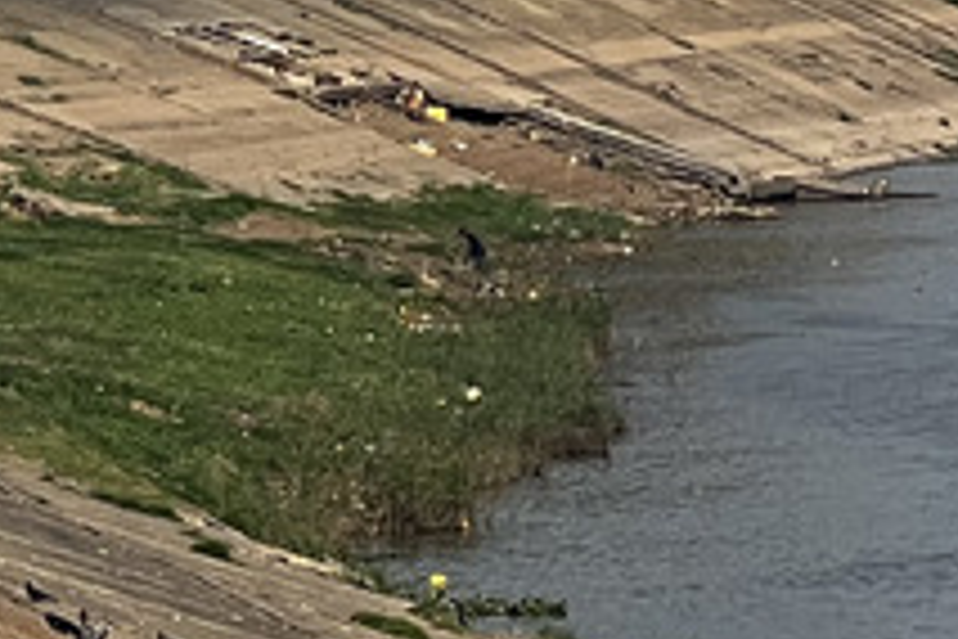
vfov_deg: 3.0
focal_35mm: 451
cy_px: 22
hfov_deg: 4.5
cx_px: 1849
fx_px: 12001
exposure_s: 1/1054
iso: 32
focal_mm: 9
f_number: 2.8
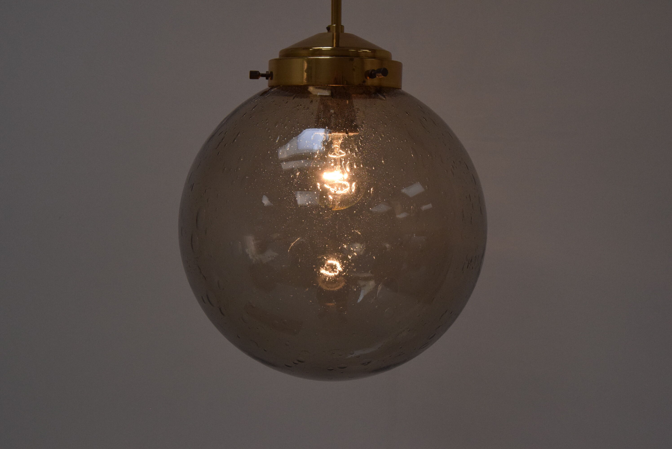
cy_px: 224
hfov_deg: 46.4
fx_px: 785
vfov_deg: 31.9
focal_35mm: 42
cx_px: 336
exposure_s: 1/500
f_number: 11
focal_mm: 28
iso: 1600
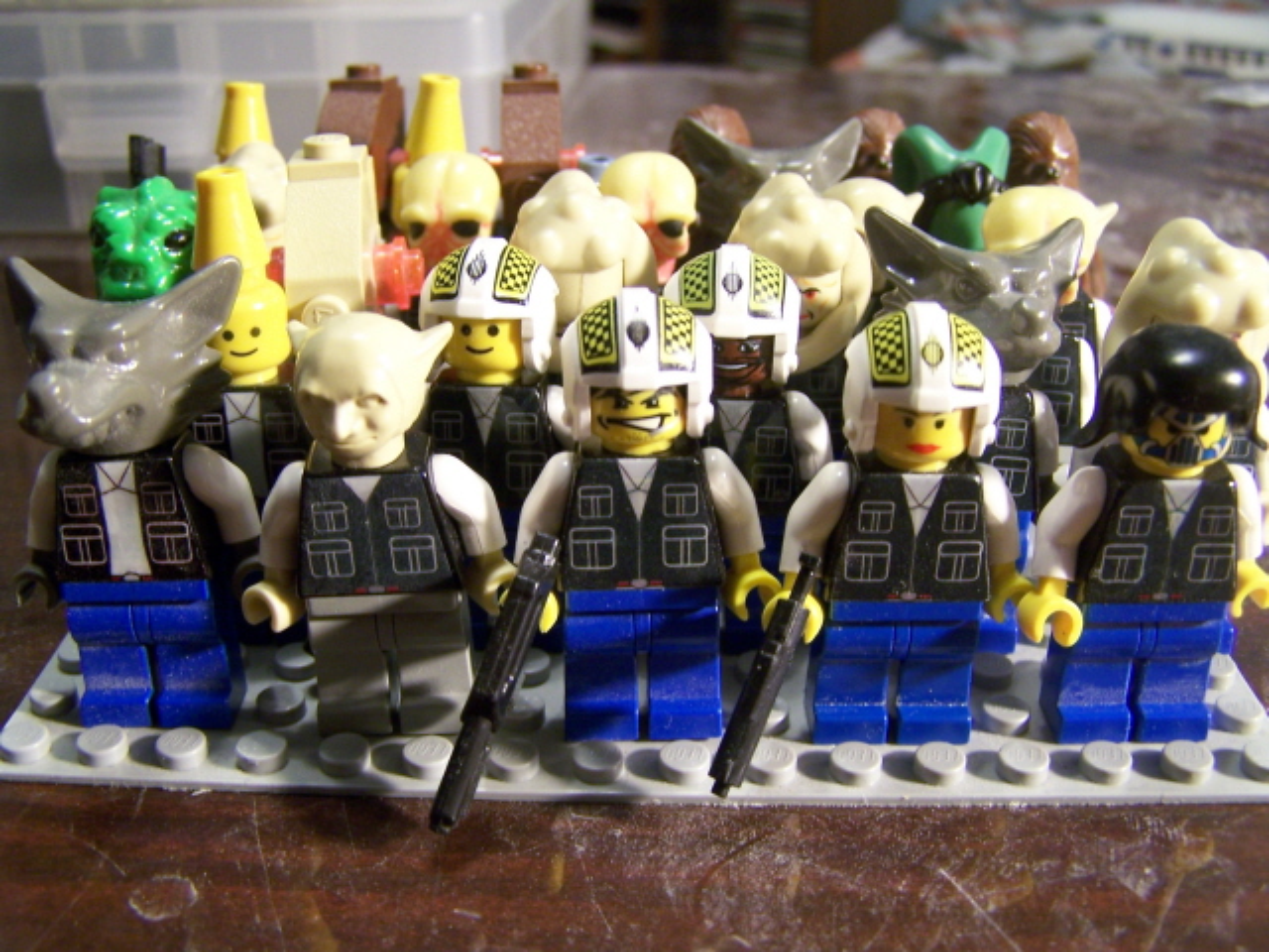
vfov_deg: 37.7
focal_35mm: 38
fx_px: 1393
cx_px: 634
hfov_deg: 49.0
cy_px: 476
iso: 140
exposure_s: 1/8
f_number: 2.8
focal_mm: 6.3
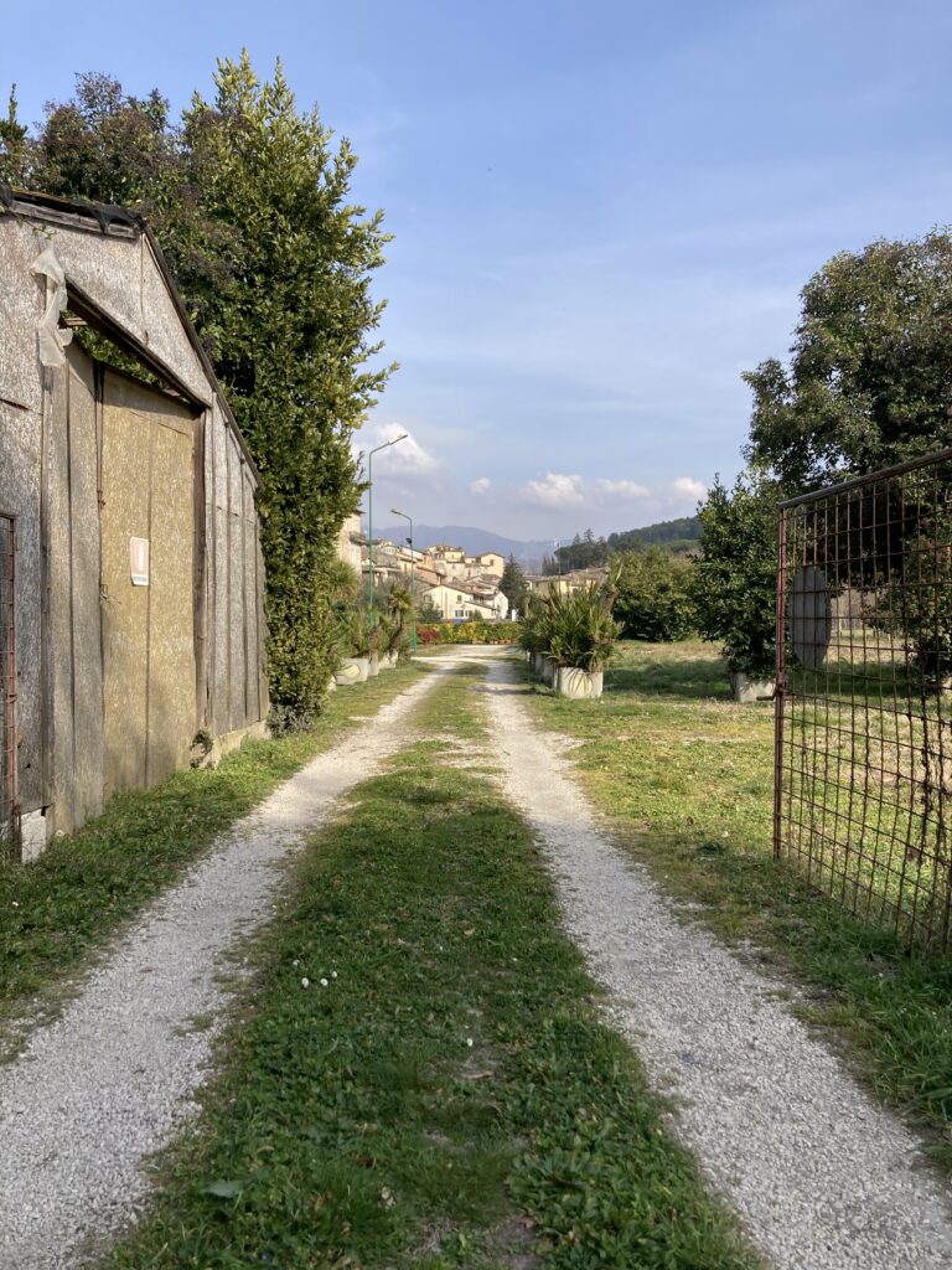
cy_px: 635
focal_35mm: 28
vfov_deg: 63.4
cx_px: 476
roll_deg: -0.2
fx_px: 1027
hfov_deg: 49.7
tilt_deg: +1.8
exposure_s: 1/1312
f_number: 1.8
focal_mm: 3.99
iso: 20
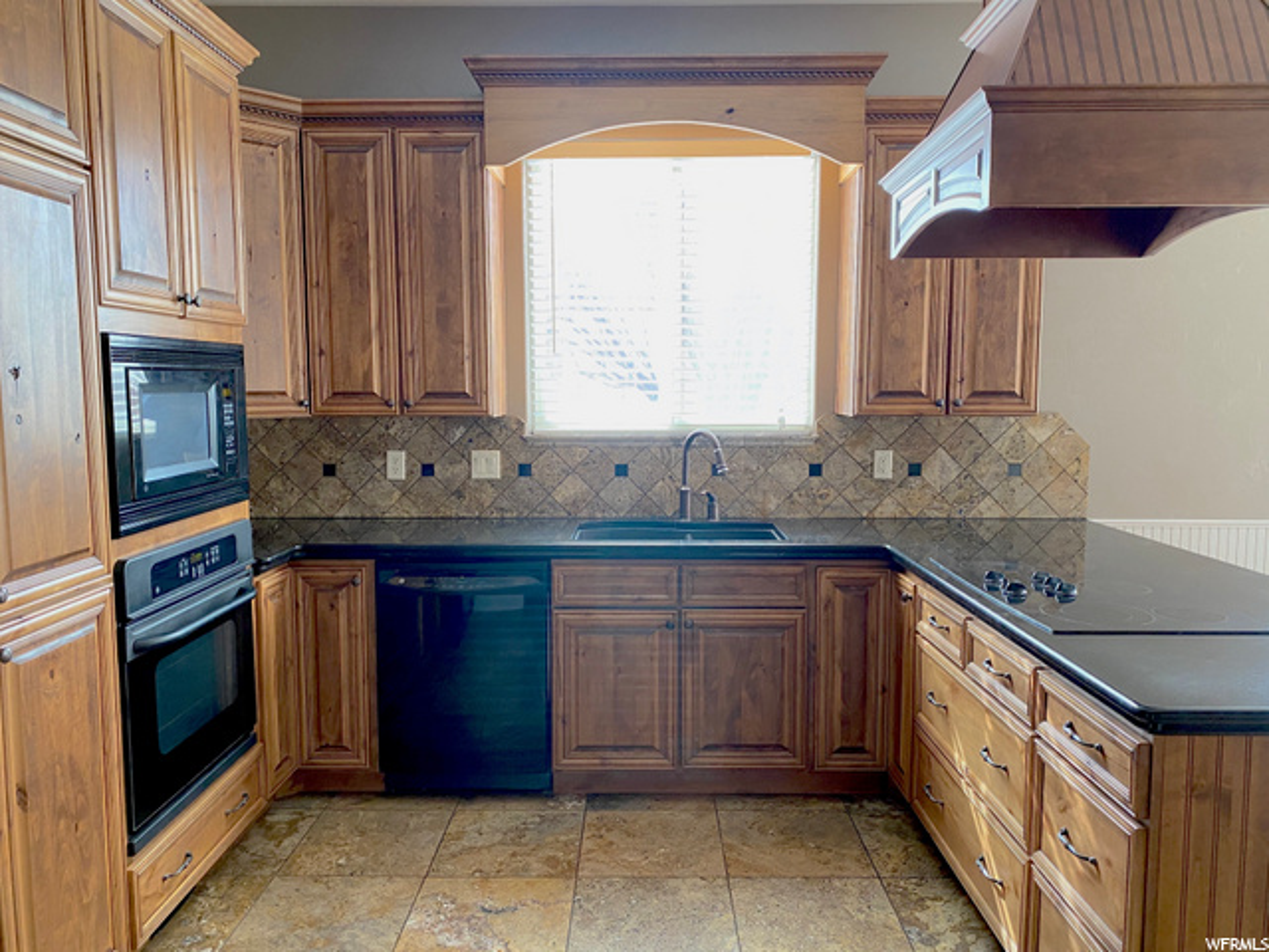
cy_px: 476
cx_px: 634
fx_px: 953
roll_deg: -0.7
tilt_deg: -5.2
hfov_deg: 67.3
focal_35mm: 26
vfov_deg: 53.1
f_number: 1.8
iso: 160
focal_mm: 4.25
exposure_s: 1/60
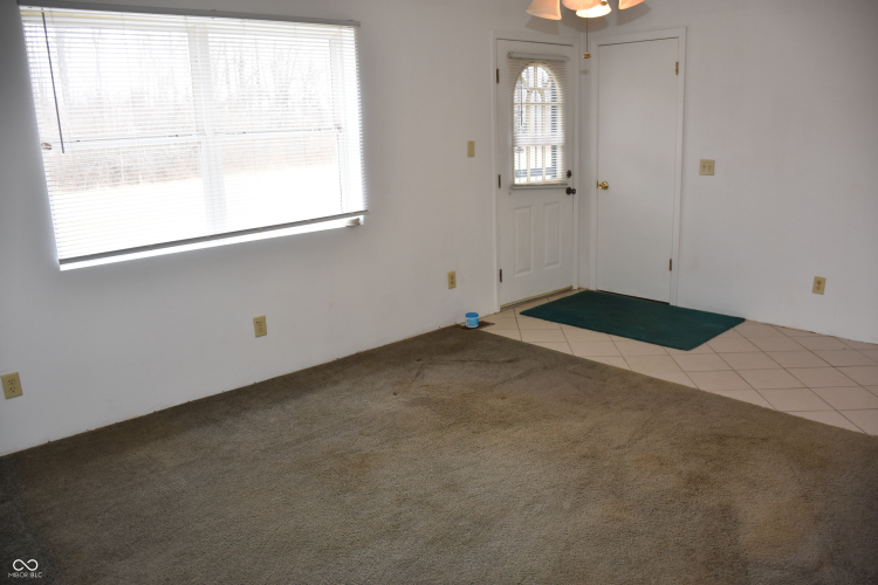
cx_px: 439
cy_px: 292
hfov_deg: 67.4
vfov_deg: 47.9
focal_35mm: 27
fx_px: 658
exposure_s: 1/125
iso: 400
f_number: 3.5
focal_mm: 18
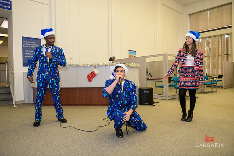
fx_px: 169
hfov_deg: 69.4
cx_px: 117
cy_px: 78
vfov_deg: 49.6
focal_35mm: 26
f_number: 3.2
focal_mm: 26
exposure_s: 1/125
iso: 400
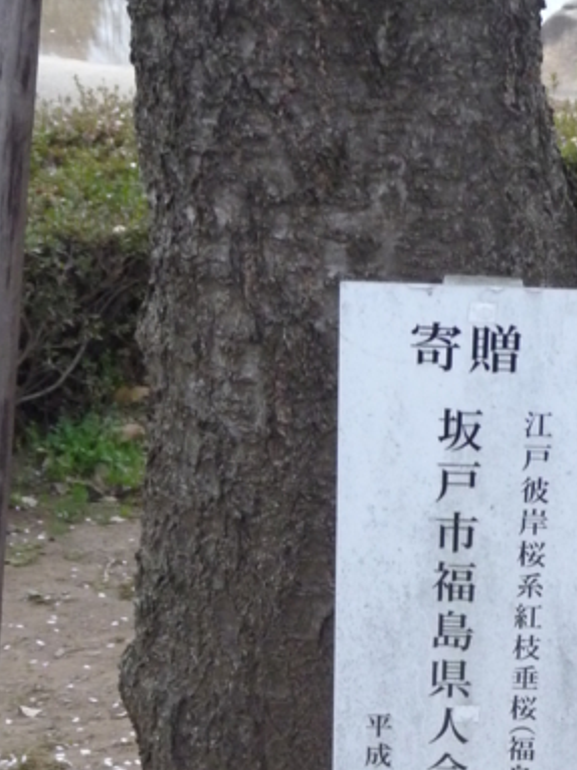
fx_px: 2090
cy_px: 651
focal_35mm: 94
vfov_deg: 20.6
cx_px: 464
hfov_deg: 15.6
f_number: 4.1
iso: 400
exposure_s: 1/10
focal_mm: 7.6
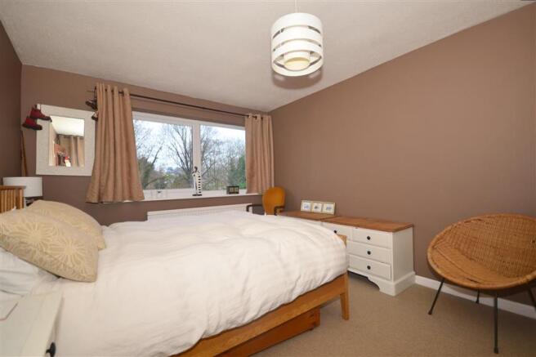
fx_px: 223
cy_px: 178
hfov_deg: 100.4
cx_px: 268
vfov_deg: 77.3
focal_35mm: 15
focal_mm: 10
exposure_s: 1/6
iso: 200
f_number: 5
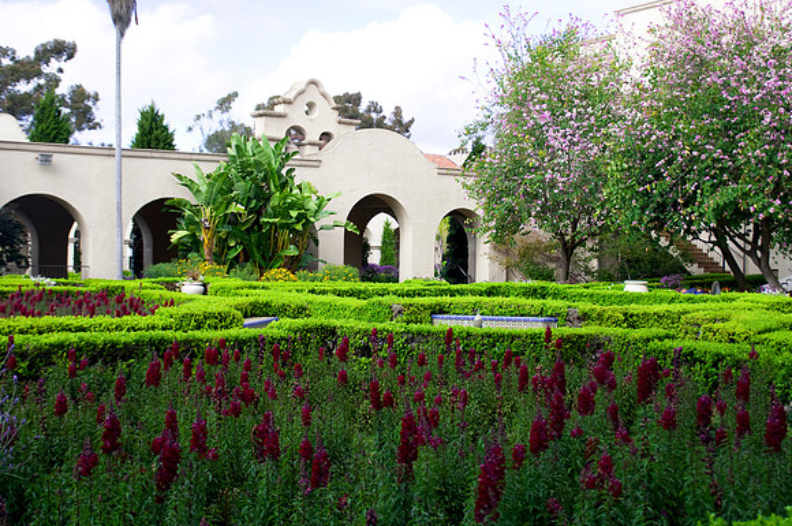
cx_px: 396
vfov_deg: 28.0
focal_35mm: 48
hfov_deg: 41.2
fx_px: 1055
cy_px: 263
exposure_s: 1/1000
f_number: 4.2
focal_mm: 32
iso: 450
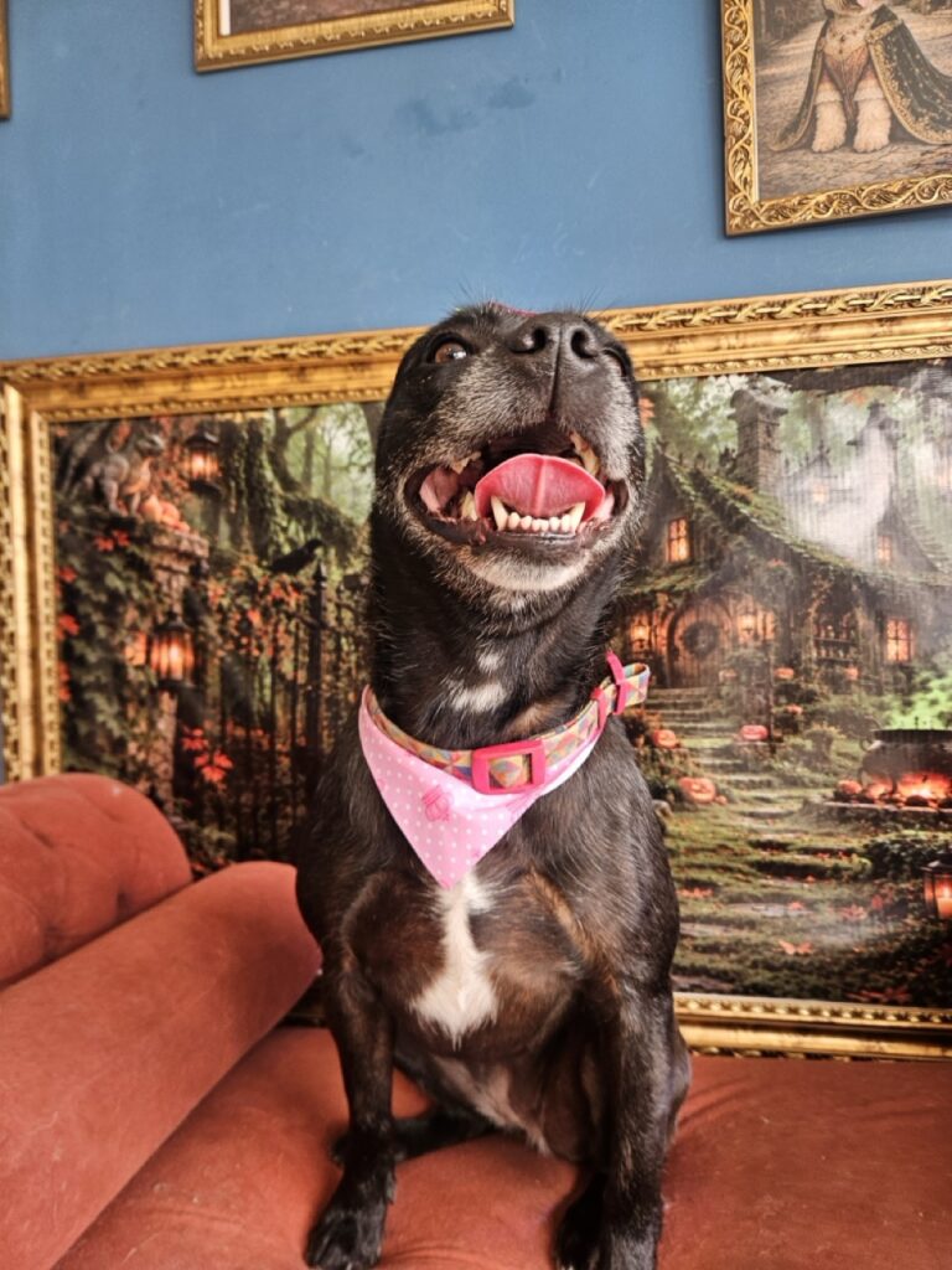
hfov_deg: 58.9
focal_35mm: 23
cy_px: 635
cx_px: 476
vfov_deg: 73.9
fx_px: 843
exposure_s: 1/120
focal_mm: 5.4
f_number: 1.8
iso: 100
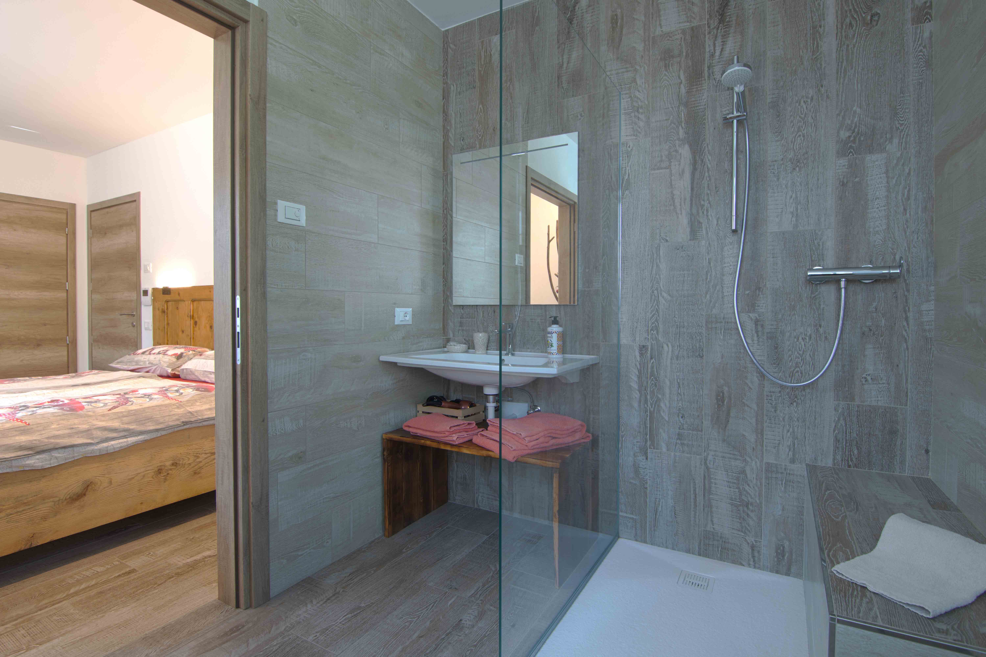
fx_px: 452
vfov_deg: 72.1
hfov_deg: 95.0
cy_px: 328
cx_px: 493
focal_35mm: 16
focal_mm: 11
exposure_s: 2.5
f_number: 8
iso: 100
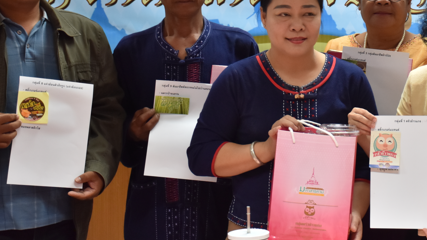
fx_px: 1109
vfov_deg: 12.3
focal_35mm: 98
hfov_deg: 21.5
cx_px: 351
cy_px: 14
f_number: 4.5
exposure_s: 1/80
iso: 800
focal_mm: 35
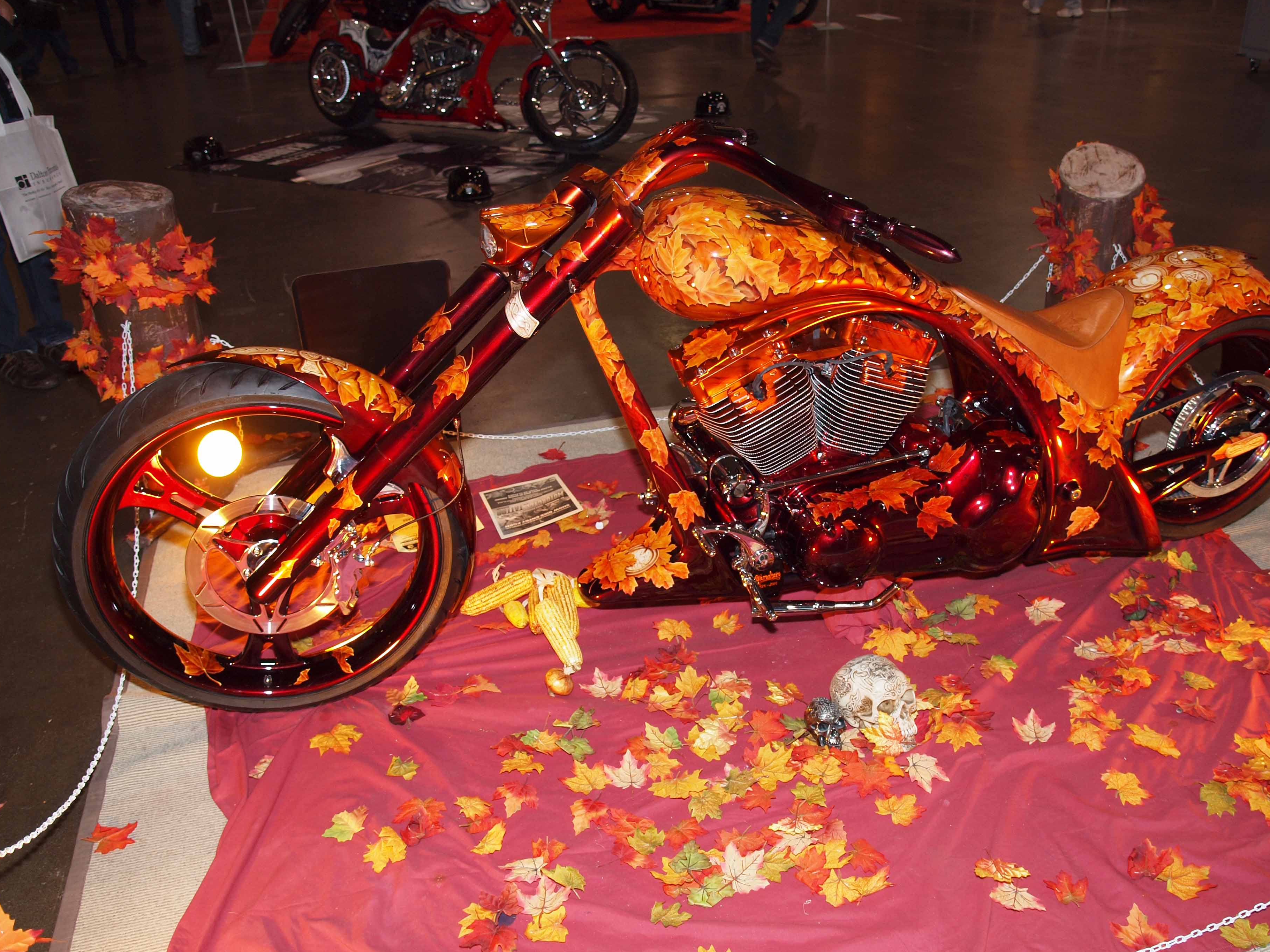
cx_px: 676
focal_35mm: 31
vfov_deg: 45.4
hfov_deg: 58.3
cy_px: 495
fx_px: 1137
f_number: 2.8
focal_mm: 14
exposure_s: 1/60
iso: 200
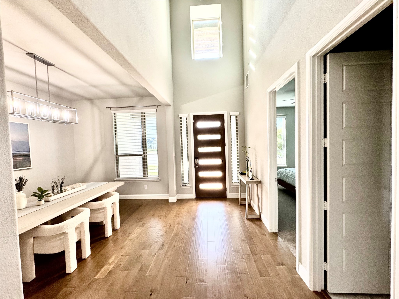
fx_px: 161
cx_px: 200
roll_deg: +1.2
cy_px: 150
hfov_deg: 102.1
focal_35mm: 14
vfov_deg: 85.7
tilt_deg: -1.7
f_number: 2.2
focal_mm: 2.22
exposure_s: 1/120
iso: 250
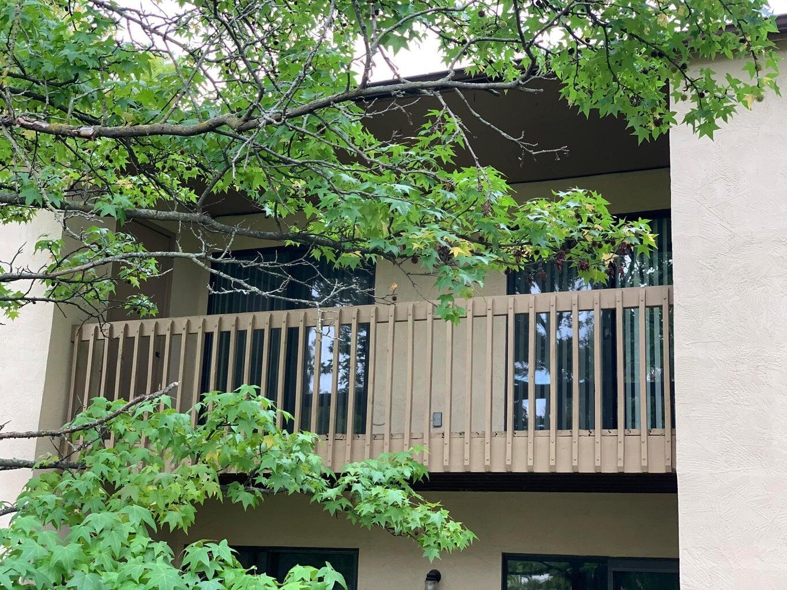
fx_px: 1182
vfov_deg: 28.0
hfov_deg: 36.8
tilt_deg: +14.0
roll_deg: -3.1
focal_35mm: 52
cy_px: 295
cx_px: 394
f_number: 2.4
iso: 80
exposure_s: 1/122
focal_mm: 6
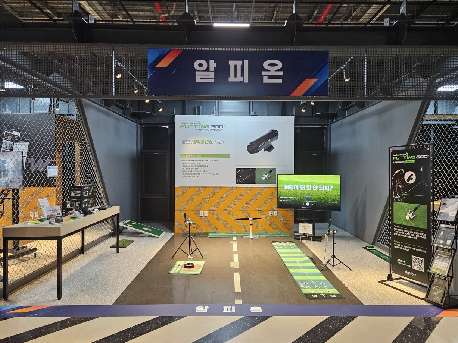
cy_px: 168
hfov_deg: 71.6
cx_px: 231
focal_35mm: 24
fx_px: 318
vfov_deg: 56.8
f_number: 1.8
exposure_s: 1/120
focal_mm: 5.4
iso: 400
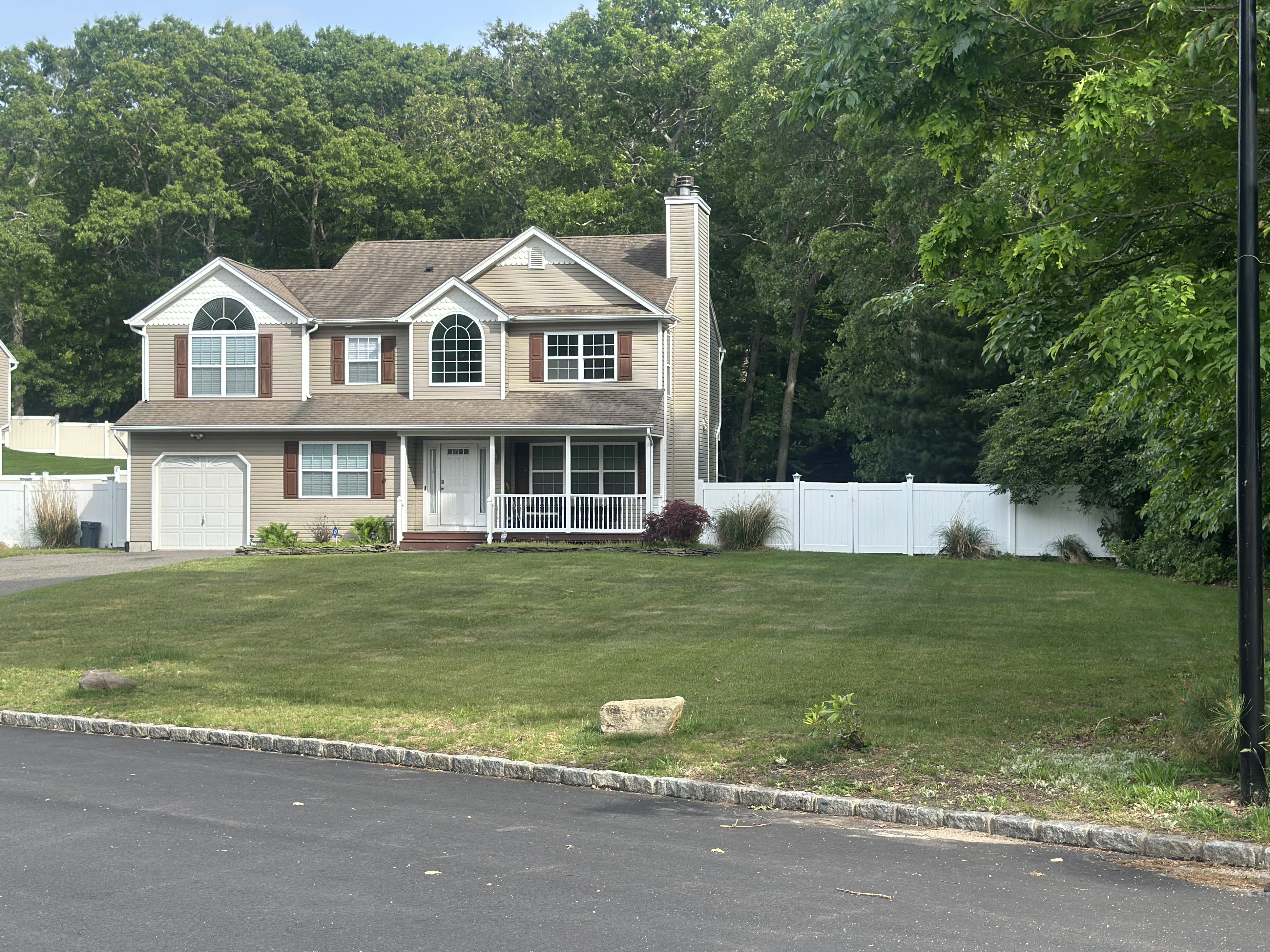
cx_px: 613
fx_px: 1834
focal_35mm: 50
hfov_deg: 38.2
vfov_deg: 29.1
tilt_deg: +0.4
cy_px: 461
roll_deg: -0.6
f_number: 1.78
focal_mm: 6.86
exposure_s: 1/1953
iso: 80
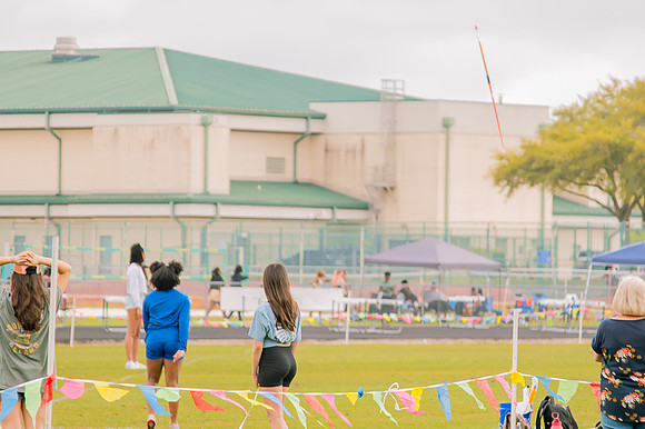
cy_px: 227
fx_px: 4561
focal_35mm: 255
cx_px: 365
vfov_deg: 5.4
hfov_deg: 8.1
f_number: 4
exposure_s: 1/200
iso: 200
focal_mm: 120
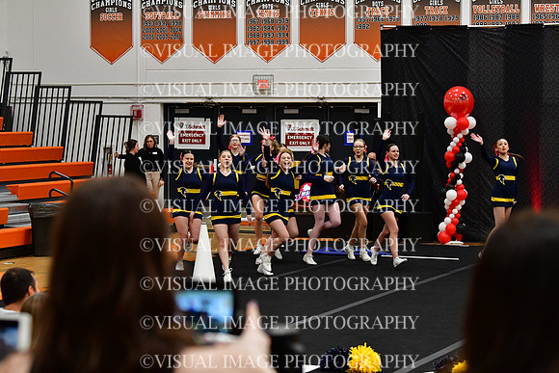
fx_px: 1631
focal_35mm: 105
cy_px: 186
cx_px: 280
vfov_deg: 13.0
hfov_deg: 19.5
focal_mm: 70
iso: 4000
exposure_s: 1/500
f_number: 4
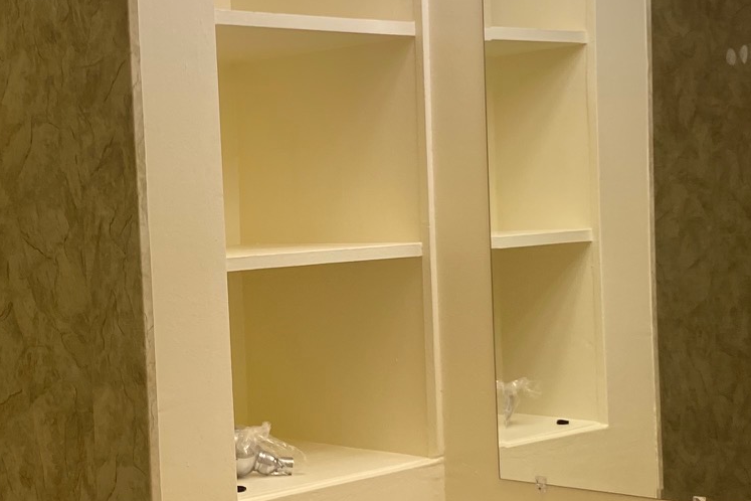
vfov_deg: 18.6
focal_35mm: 73
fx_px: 1523
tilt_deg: -4.4
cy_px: 337
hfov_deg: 27.5
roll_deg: +2.6
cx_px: 229
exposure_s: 1/120
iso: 125
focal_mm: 4.25
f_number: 1.8
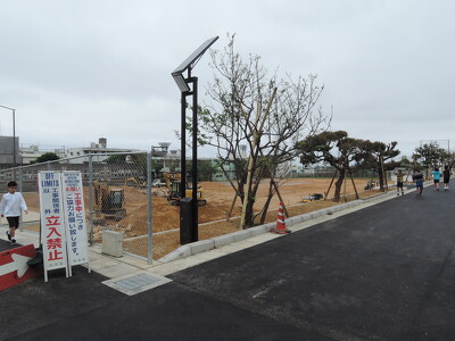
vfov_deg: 56.8
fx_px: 315
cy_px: 170
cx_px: 228
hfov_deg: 71.6
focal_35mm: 24
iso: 100
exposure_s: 1/60
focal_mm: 5.1
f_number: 6.3
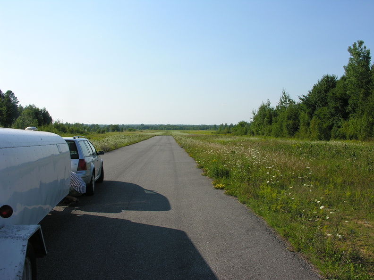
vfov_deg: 40.7
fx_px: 378
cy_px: 140
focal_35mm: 35
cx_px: 187
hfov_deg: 52.6
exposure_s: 1/244
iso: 50
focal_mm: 8.9
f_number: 6.3
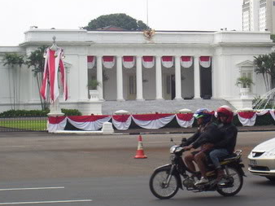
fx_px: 953
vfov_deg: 12.3
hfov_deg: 16.4
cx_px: 145
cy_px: 96
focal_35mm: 120
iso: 100
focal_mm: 16.61
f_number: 4.72
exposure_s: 1/483
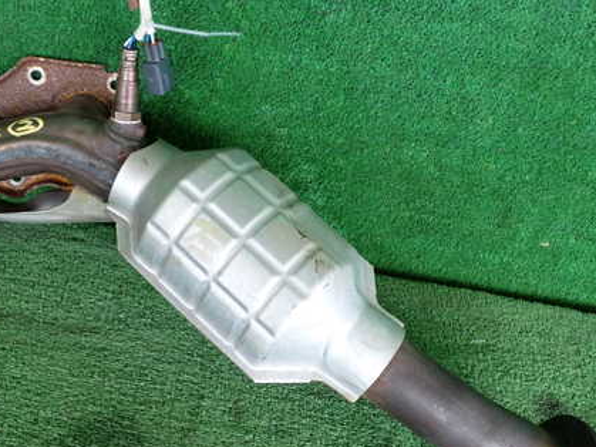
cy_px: 241
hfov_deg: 43.5
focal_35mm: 43
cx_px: 226
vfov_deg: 33.6
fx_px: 740
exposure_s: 1/125
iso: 250
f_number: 2.3
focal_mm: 5.4
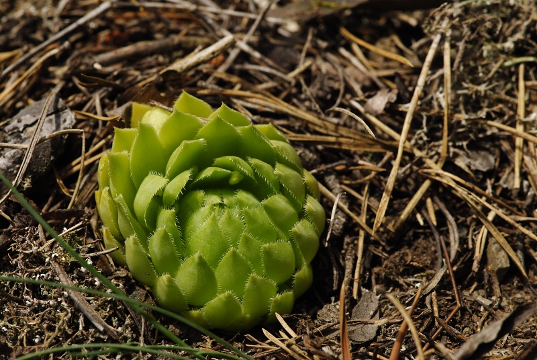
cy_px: 180
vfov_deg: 10.8
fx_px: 1905
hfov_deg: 16.0
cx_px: 268
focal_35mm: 128
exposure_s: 1/160
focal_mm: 85
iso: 100
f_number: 10
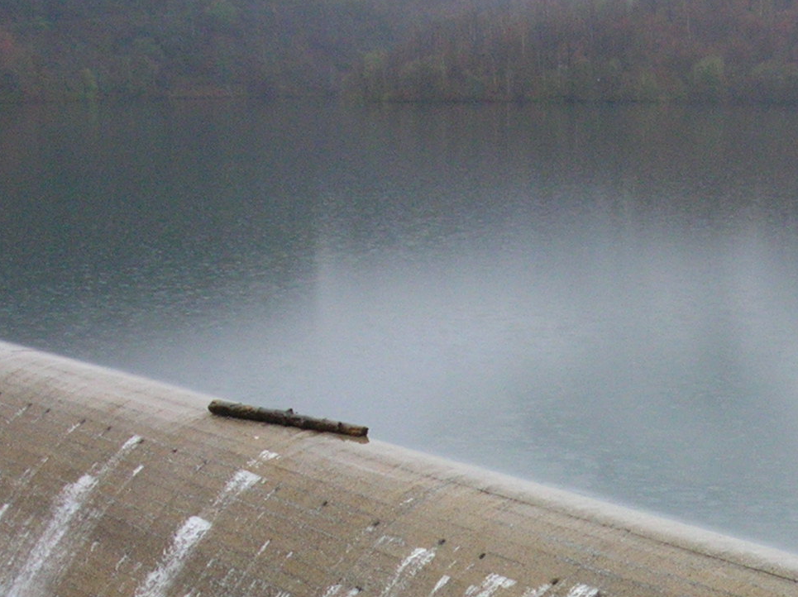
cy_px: 659
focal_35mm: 83
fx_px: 1912
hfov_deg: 23.4
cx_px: 567
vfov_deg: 17.2
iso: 134
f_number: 2.8
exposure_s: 1/201
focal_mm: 5.8
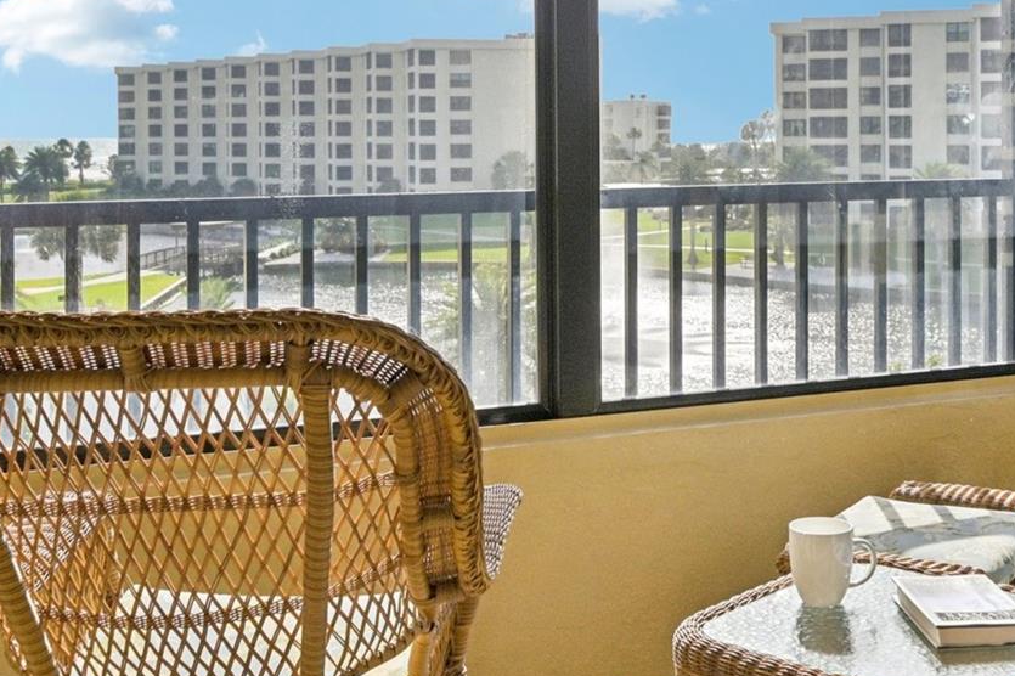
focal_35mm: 47
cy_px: 133
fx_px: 1323
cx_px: 652
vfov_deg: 28.0
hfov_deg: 41.6
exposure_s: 1/640
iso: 400
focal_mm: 24.5
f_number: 8
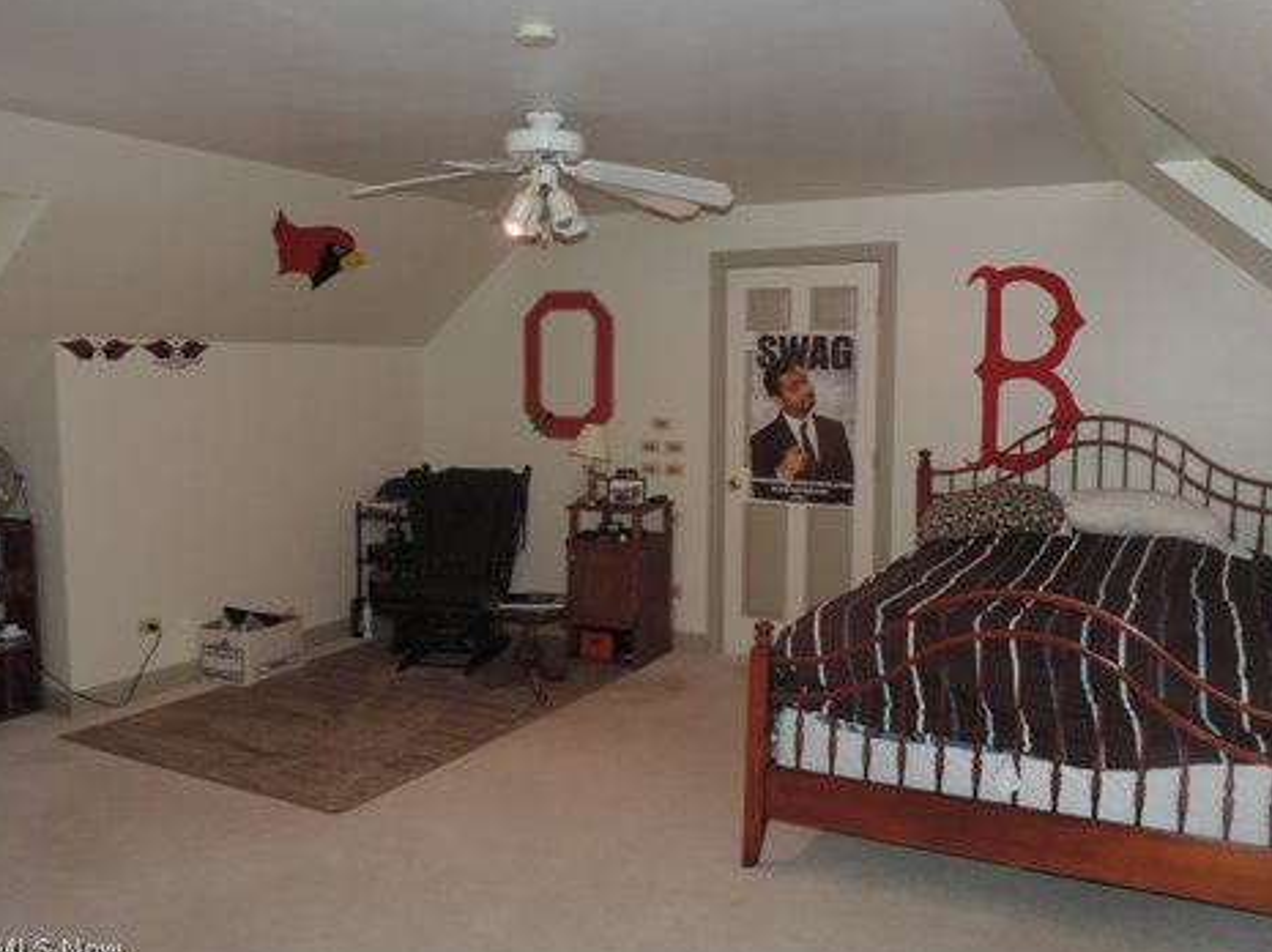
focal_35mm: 31
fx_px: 1138
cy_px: 476
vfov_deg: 45.4
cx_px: 643
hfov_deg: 58.4
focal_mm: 5.3
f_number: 3.1
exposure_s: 1/30
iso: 200
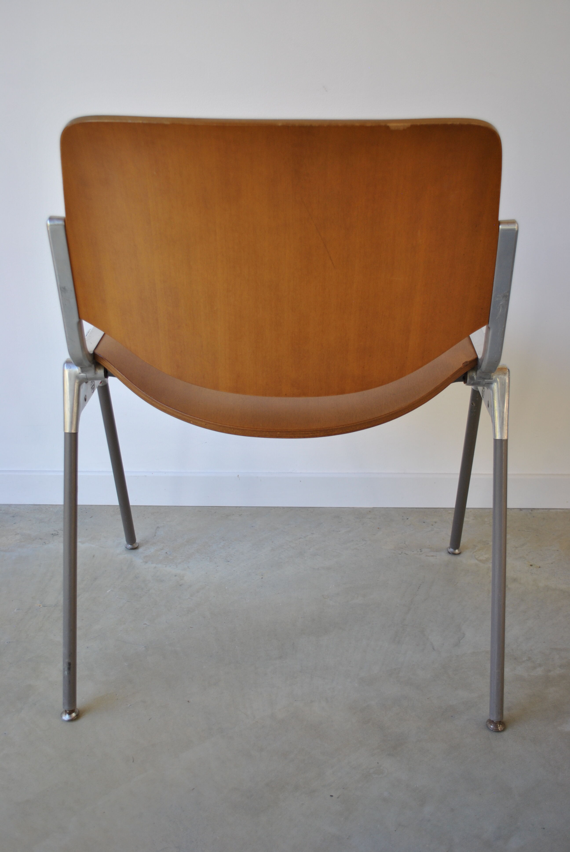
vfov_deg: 53.1
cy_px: 426
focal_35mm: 36
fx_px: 852
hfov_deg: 37.0
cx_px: 285
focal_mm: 24
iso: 200
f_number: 4.2
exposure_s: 1/80
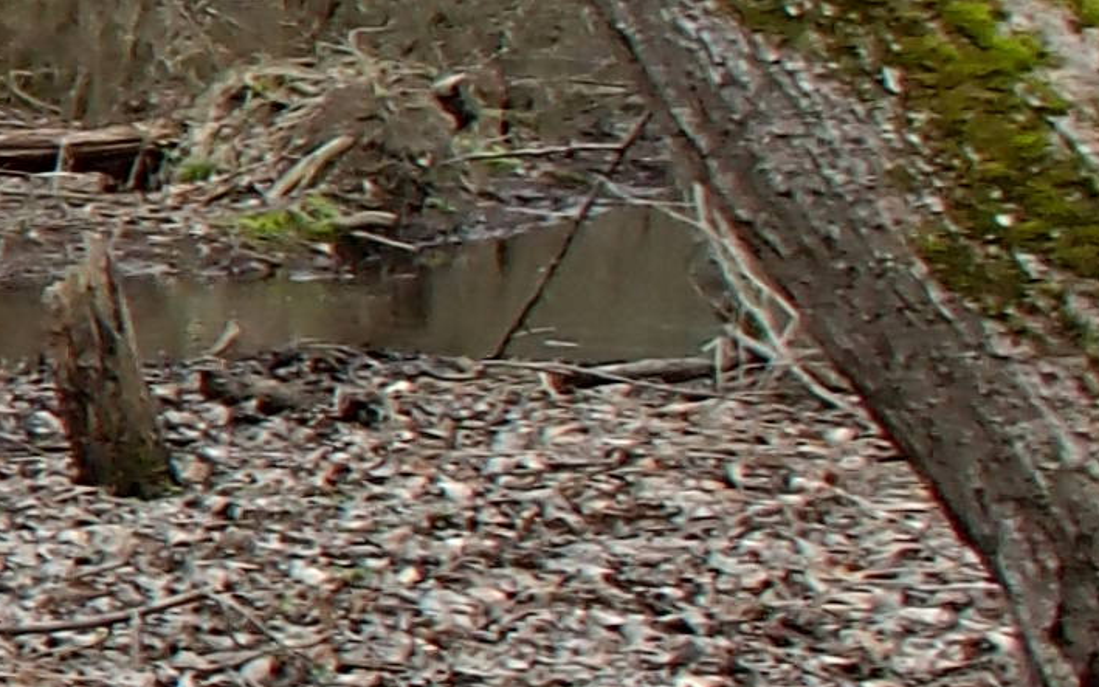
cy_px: 284
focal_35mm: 166
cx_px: -1671
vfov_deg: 7.9
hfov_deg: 10.5
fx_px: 4972
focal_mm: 5
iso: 100
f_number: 3.9
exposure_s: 1/160
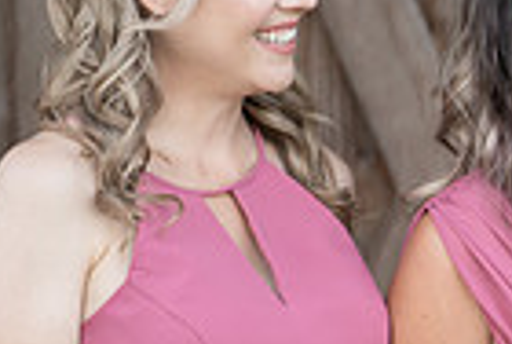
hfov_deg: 2.3
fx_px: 12628
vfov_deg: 1.6
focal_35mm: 886
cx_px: 1168
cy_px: 300
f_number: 2.8
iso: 125
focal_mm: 189
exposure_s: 1/250
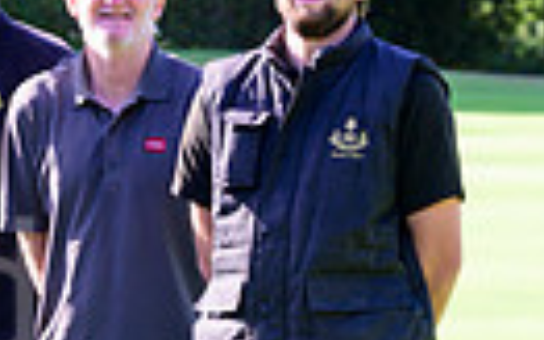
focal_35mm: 384
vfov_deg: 3.4
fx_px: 5696
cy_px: 330
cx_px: -494
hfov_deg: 5.4
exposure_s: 1/125
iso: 160
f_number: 6.3
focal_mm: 85
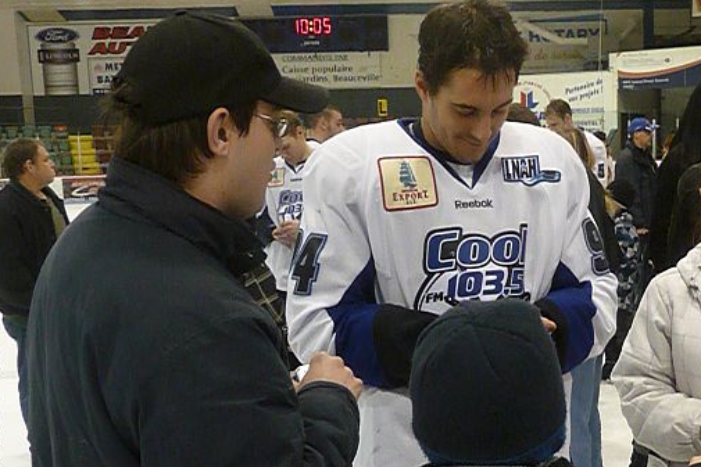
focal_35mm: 56
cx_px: 494
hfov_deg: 35.1
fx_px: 1091
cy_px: 319
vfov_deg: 24.1
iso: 640
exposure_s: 1/60
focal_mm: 5.6
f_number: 3.6
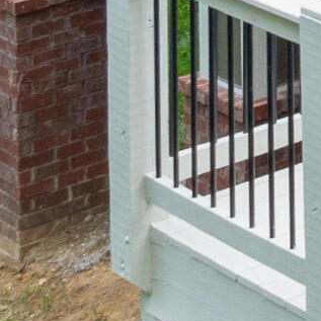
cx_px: 1017
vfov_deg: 7.9
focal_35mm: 201
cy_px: -519
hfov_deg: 7.5
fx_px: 2109
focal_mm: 12.29
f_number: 7.1
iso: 100
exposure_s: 1/8
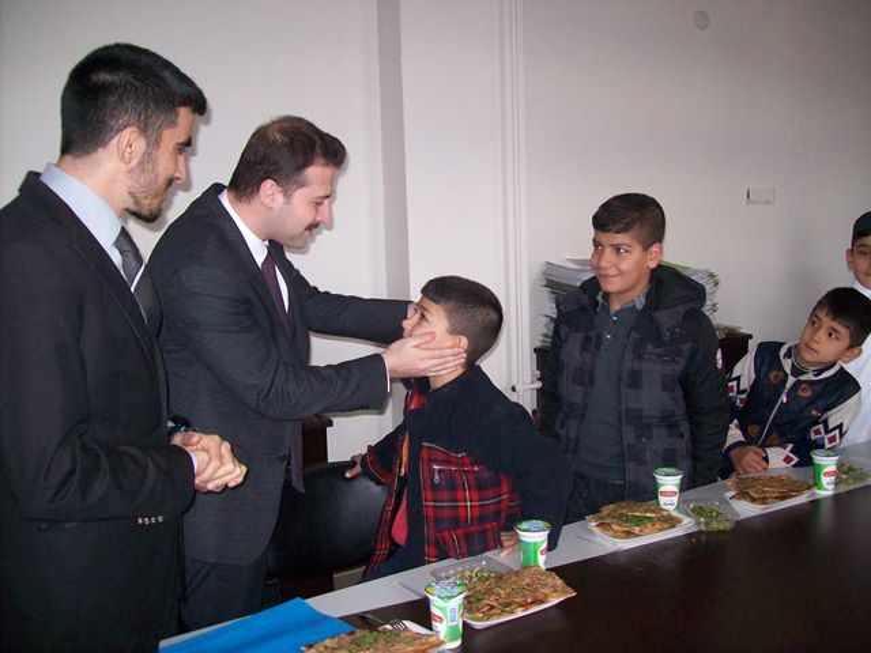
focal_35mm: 36
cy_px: 326
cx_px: 436
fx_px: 906
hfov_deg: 51.4
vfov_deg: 39.7
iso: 200
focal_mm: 6
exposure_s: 1/64
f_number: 2.7
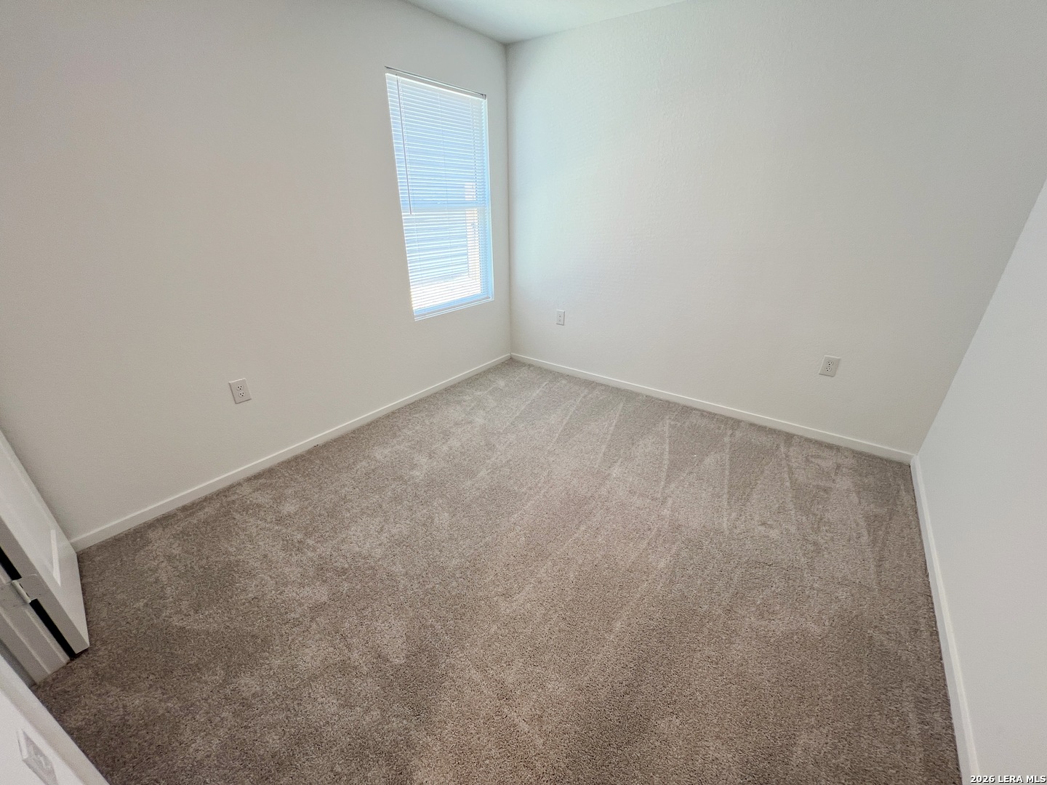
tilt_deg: -25.0
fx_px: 393
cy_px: 392
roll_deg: -0.6
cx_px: 524
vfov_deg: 89.9
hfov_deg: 106.2
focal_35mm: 13
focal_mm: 1.57
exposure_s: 1/30
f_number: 1.8
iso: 50
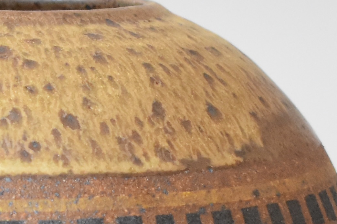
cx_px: -22
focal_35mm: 268
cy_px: 242
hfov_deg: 7.6
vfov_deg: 5.1
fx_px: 2508
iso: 1800
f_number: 4.5
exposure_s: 1/125
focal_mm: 34
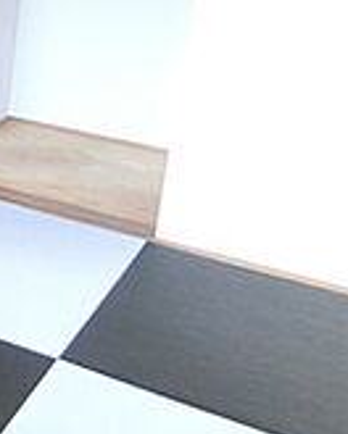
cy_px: 79
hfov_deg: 16.7
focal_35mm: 72
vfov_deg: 25.9
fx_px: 927
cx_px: -322
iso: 800
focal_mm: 4.06
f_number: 2.7
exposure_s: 1/30
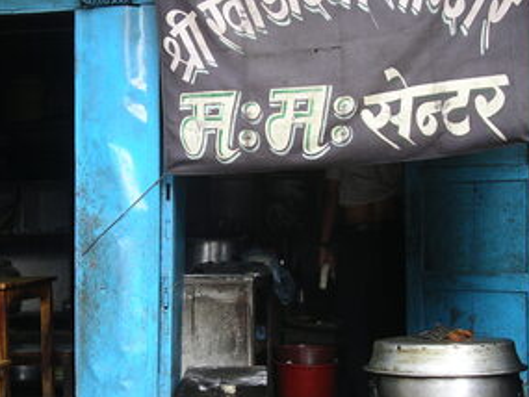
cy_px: 226
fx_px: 1085
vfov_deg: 20.7
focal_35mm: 71
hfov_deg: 27.4
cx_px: 224
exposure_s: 1/93
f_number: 3.2
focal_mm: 10.9
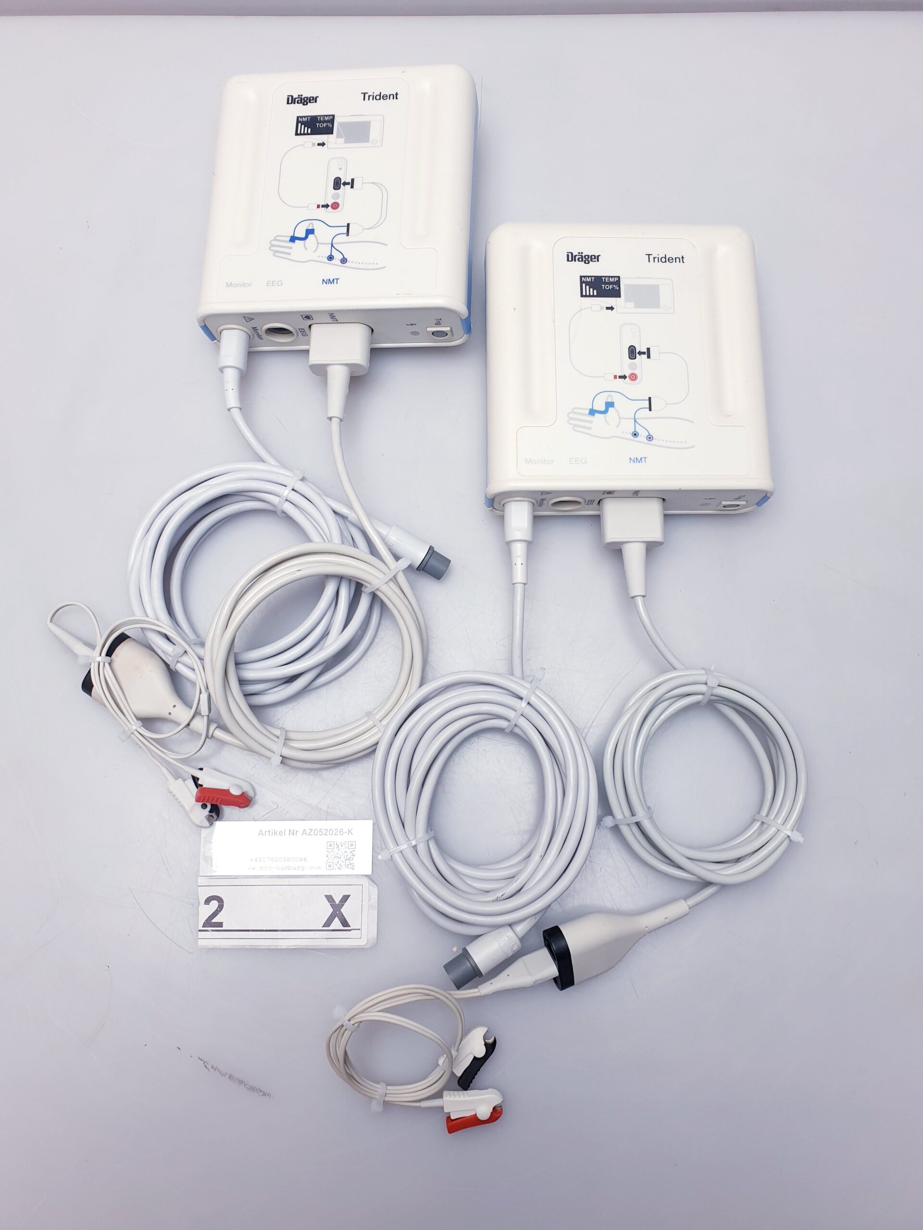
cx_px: 462
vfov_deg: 67.3
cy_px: 615
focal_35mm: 26
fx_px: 924
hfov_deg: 53.1
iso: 50
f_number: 2.4
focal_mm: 4.3
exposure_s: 1/103
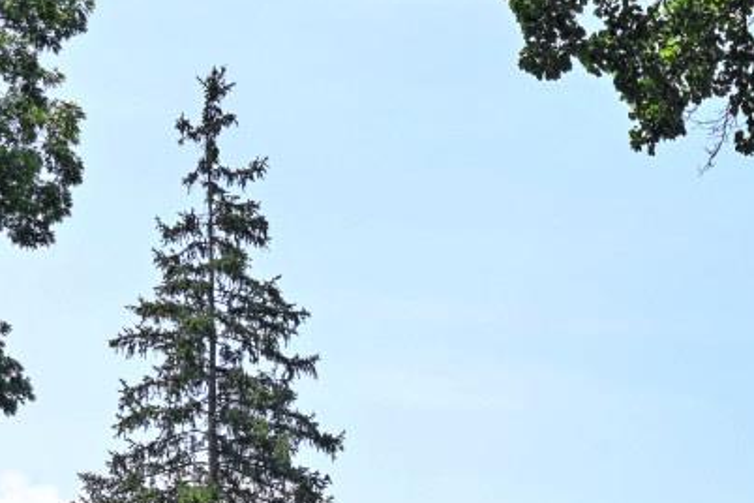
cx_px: 1105
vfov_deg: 14.6
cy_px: 867
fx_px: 1756
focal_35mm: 84
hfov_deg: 20.9
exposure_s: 1/320
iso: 100
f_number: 6.3
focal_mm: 22.5
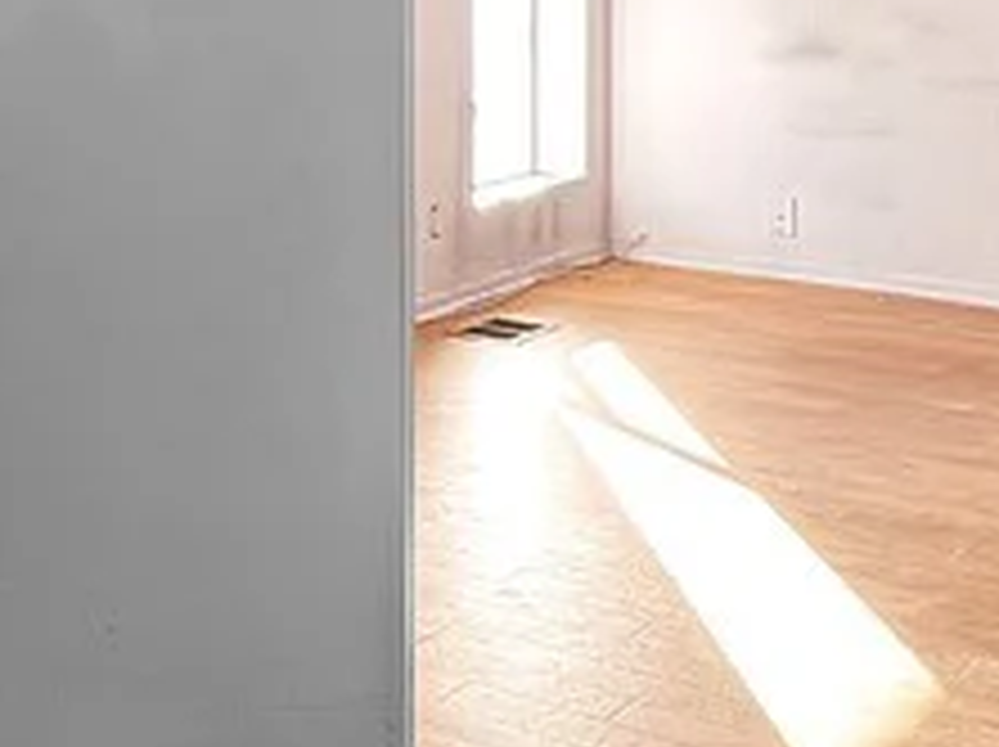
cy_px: -72
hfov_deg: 26.1
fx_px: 1730
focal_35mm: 60
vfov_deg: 23.0
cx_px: -382
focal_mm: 1.57
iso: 80
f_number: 1.8
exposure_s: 1/99
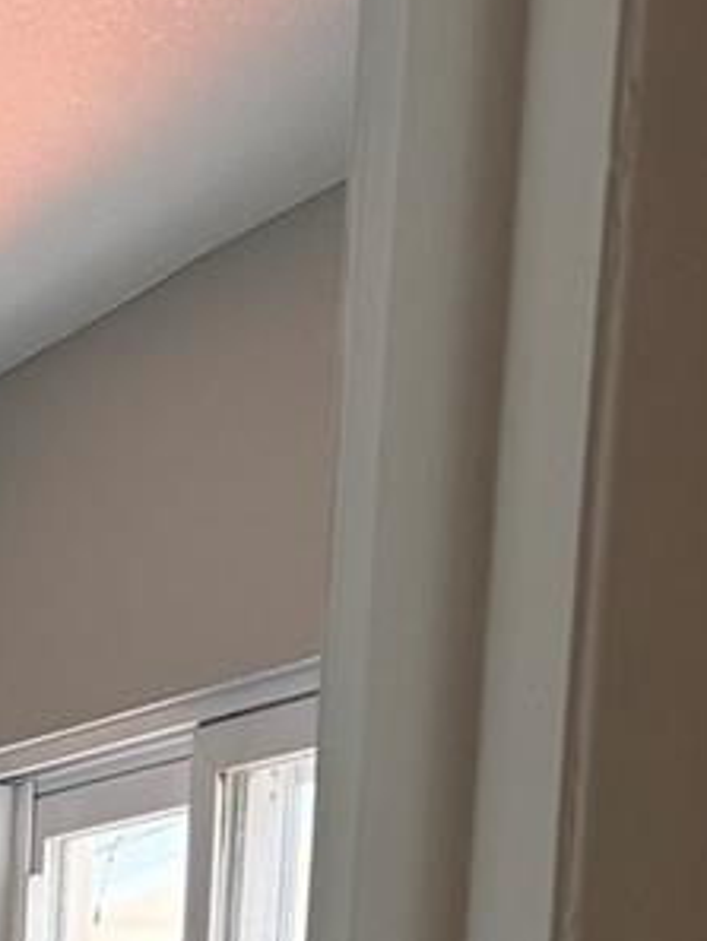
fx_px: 2640
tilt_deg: -8.4
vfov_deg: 17.0
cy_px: 1648
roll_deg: +0.1
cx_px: -409
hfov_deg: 14.1
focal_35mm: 97
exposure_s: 1/142
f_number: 1.78
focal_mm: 6.76
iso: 200
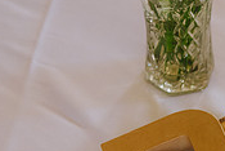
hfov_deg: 11.6
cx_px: 294
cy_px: 168
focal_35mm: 172
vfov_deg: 7.9
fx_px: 1076
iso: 800
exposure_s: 1/100
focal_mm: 52
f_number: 3.5
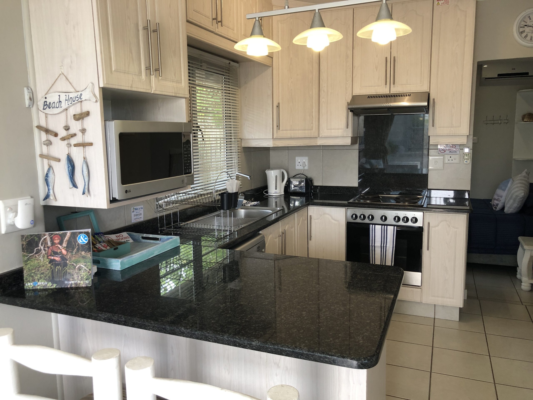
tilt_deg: -9.7
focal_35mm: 28
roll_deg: -0.2
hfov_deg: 63.4
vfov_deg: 49.7
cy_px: 200
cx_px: 266
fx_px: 431
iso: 40
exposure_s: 1/33
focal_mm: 3.99
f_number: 1.8
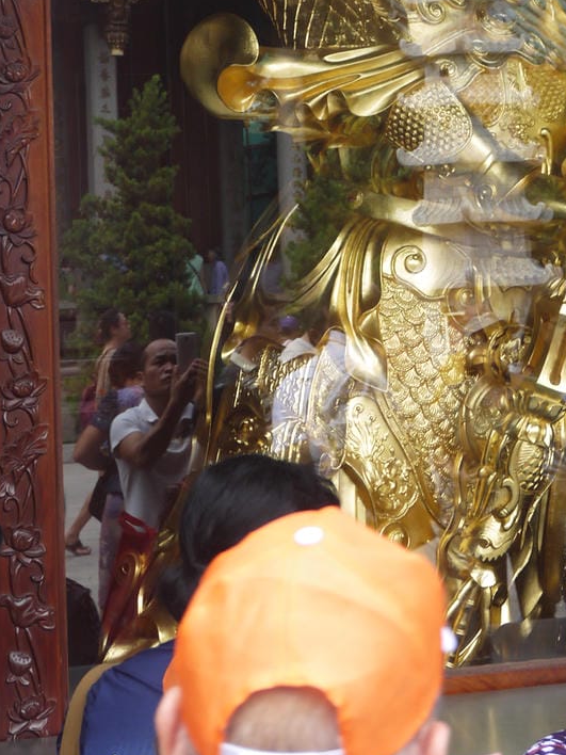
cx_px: 465
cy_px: 48
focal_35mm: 122
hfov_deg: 12.1
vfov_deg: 15.9
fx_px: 2660
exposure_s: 1/100
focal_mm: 27
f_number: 5.2
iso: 160
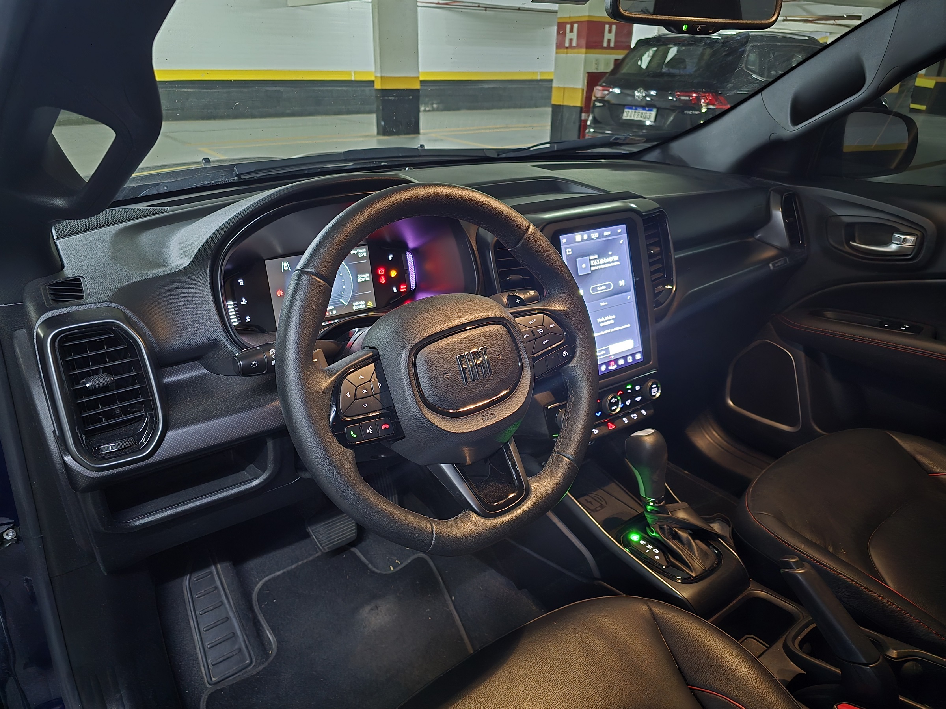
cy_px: 354
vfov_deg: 58.9
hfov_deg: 73.9
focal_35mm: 23
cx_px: 473
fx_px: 629
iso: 2500
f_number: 1.7
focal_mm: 6.3
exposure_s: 1/17.2
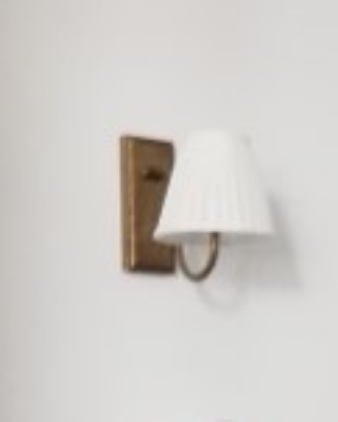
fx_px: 1174
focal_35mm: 94
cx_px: 243
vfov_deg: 17.4
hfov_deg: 16.3
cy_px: 707
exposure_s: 1/25
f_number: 2.2
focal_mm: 3.81
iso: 400
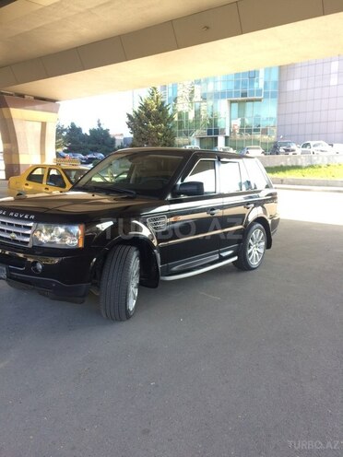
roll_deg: +0.7
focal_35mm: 29
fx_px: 383
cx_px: 172
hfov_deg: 48.2
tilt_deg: -10.3
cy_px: 228
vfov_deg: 61.7
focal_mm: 4.15
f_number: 2.2
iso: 32
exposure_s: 1/114
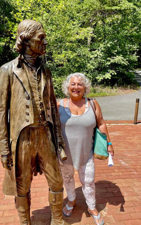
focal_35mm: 28
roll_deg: -0.6
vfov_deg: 66.5
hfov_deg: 44.4
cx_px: 61
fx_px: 172
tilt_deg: -11.3
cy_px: 112
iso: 32
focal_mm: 5.1
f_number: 1.6
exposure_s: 1/1642
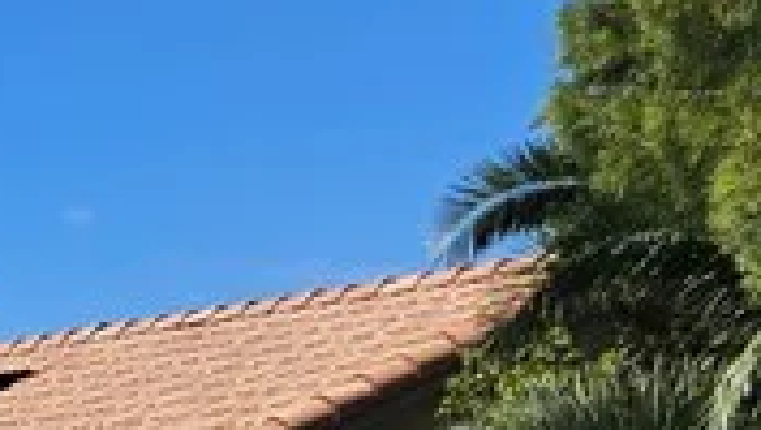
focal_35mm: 145
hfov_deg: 13.3
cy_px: 1290
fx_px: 2929
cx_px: -615
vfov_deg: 7.4
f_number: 1.8
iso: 25
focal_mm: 5.4
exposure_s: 1/3540
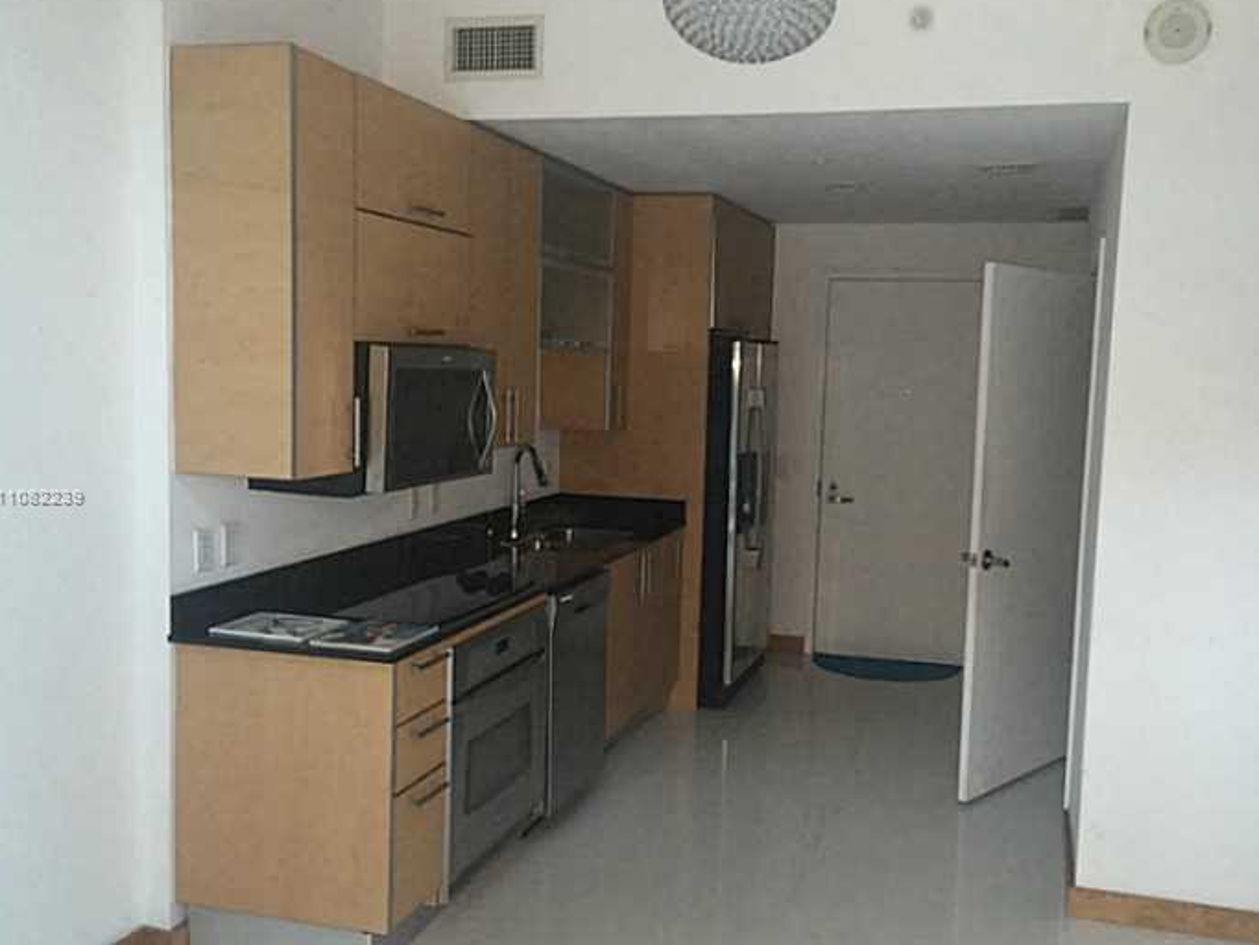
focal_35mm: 34
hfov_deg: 53.9
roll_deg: -2.1
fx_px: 1237
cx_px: 663
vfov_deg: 41.8
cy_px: 496
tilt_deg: -6.6
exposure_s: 1/16
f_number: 2.2
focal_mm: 4.15
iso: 160
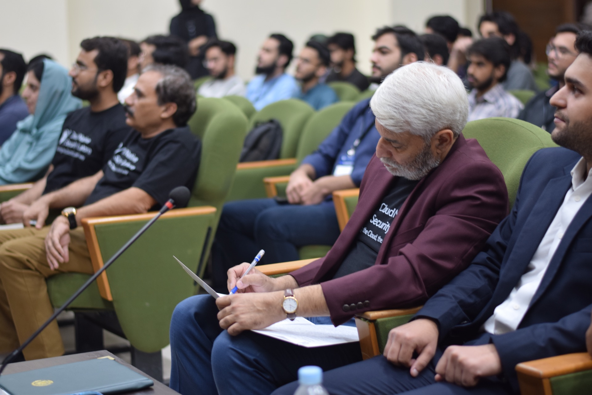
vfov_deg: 18.2
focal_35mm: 75
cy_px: 198
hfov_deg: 27.0
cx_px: 296
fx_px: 1233
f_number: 1.8
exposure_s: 1/80
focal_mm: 50
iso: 250
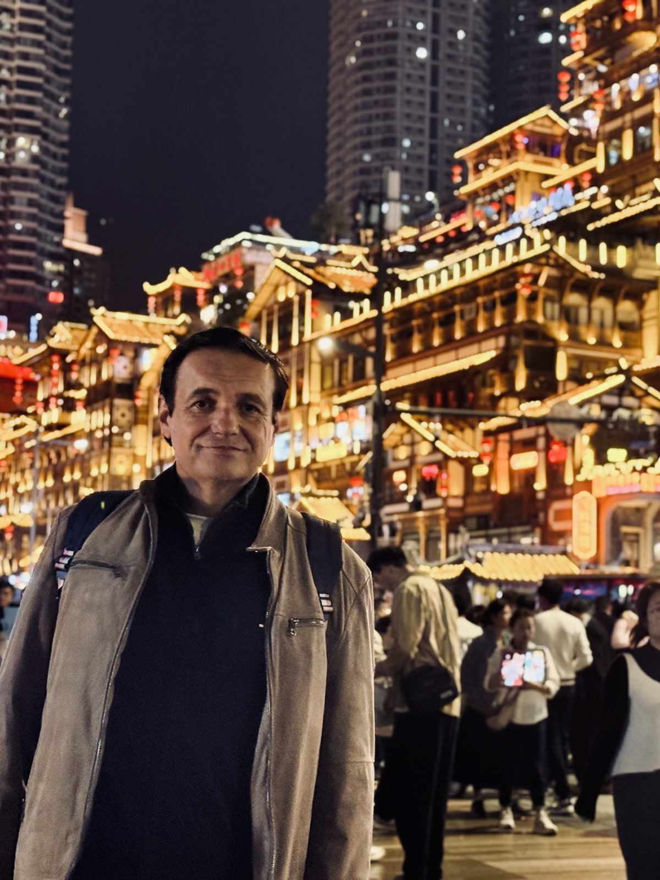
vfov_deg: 39.7
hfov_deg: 30.3
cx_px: 330
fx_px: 1220
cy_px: 440
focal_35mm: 48
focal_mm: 6.8
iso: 320
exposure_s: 1/33
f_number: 1.8
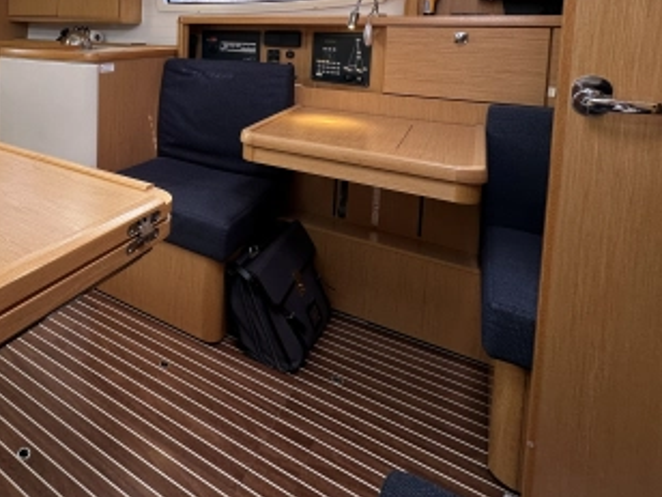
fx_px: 478
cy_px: 59
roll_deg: -1.7
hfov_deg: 60.6
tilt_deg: -3.8
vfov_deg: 49.5
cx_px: 88
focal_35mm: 25
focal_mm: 2.22
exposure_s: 1/99
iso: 64
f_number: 2.2
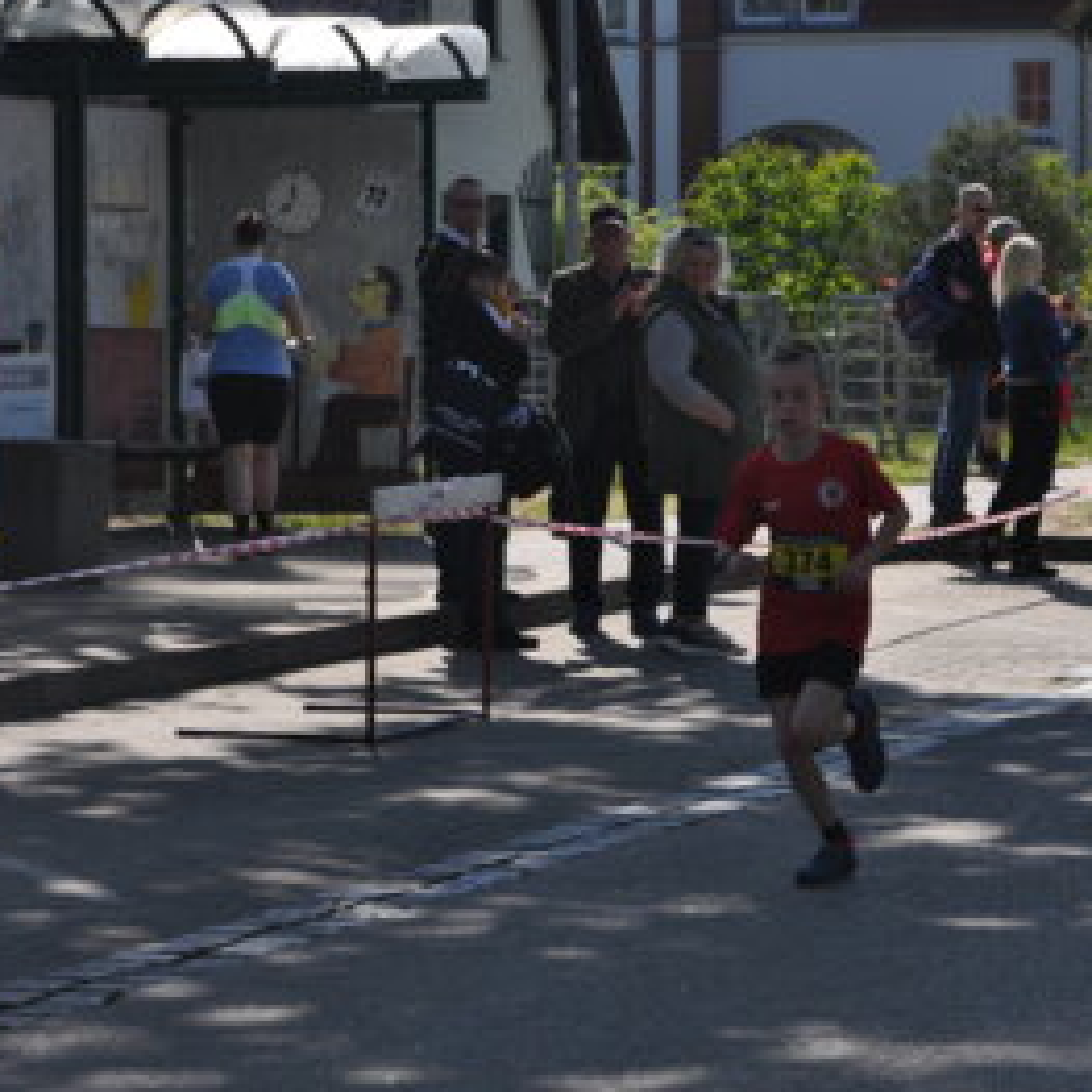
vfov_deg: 11.6
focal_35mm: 151
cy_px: 548
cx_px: 714
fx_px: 5389
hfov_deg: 11.6
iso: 400
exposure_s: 1/1600
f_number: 5.6
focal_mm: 78
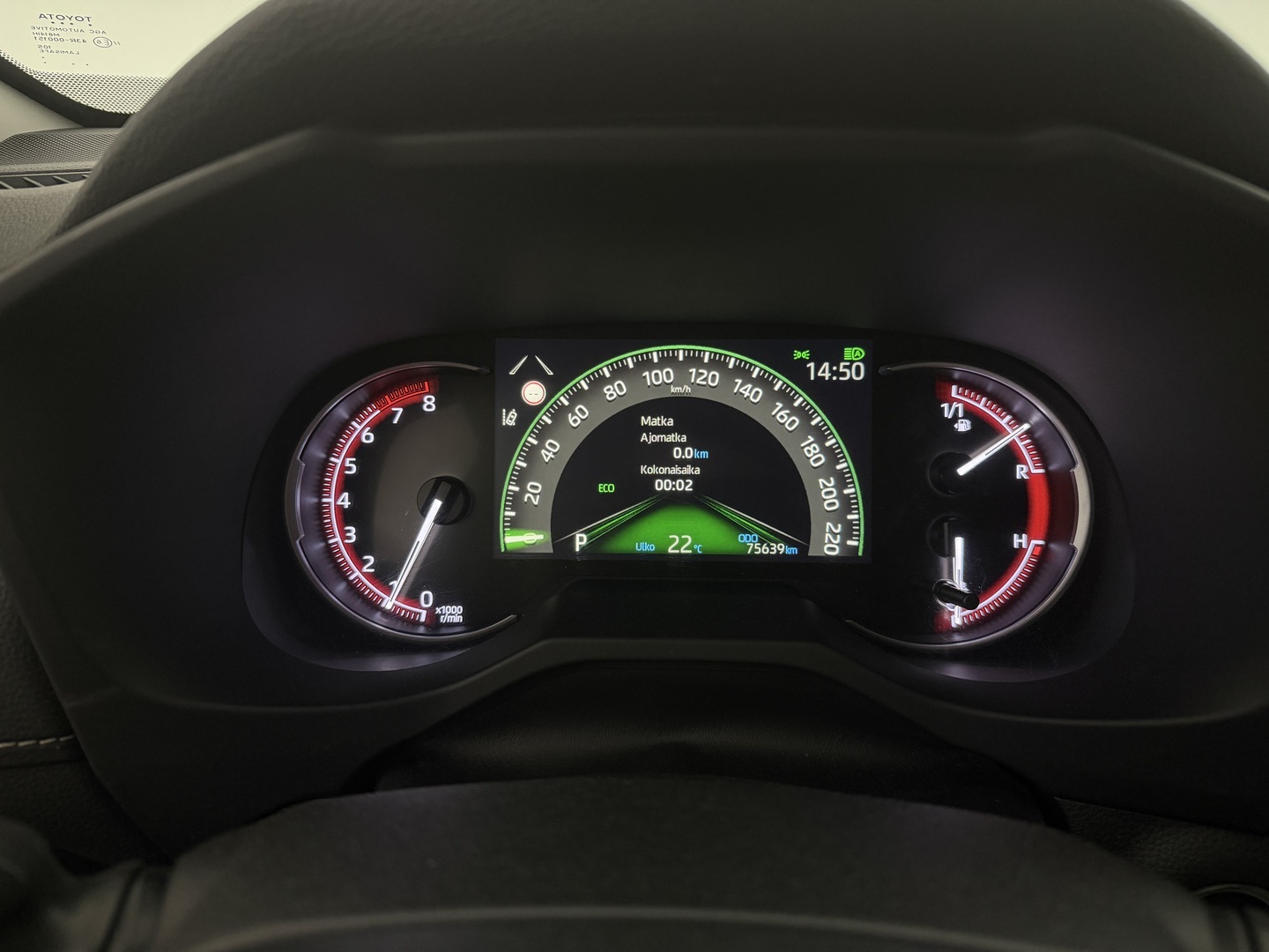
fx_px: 880
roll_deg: -0.1
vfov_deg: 56.8
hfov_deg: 71.6
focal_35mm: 24
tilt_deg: -24.4
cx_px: 634
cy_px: 476
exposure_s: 1/49
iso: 400
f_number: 1.78
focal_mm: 6.76
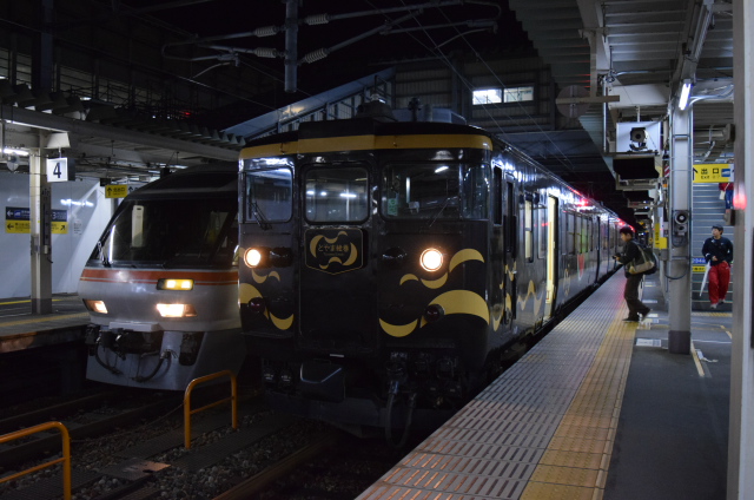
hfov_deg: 59.6
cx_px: 377
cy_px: 250
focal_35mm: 32
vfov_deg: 41.5
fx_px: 658
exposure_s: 1/60
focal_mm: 21
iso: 3600
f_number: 3.8
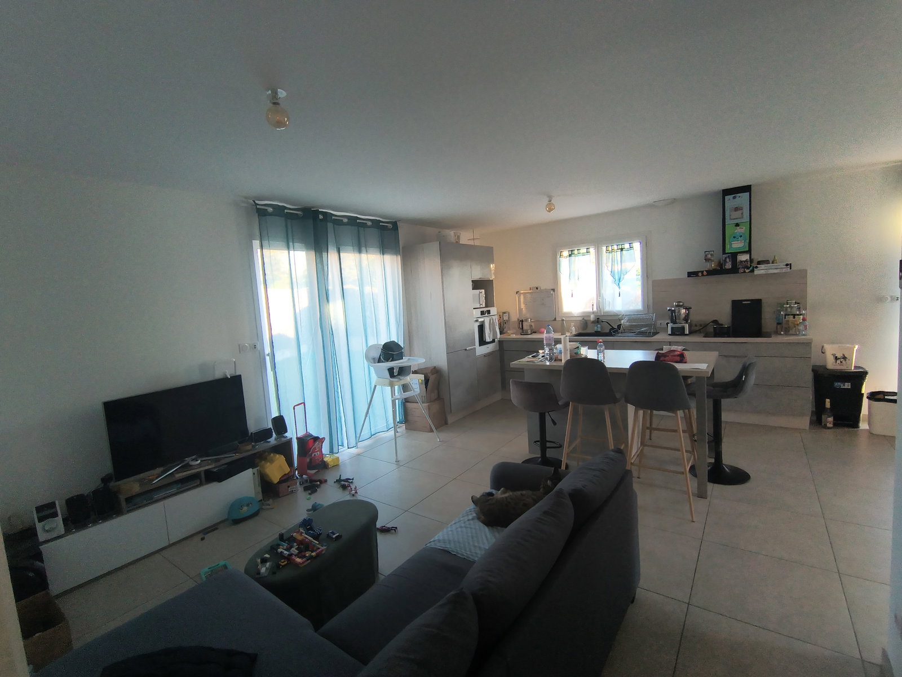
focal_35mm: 12
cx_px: 451
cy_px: 338
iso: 593
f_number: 2.2
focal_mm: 2.13
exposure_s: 1/50
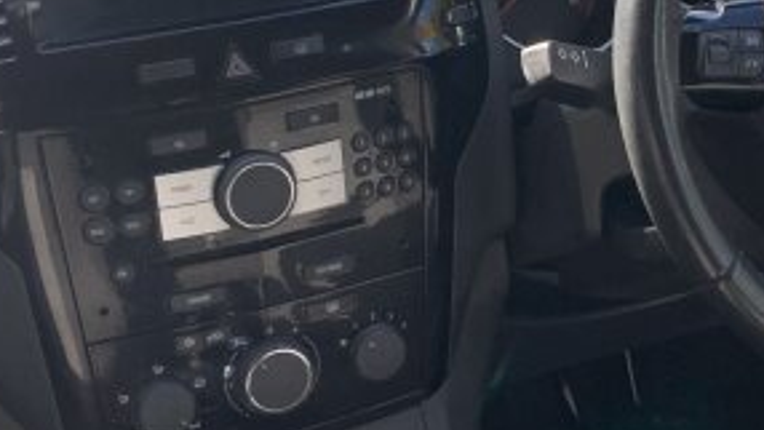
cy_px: 127
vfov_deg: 13.6
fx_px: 1803
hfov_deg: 23.7
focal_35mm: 89
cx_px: 564
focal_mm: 4.25
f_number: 1.8
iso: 25
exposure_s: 1/188
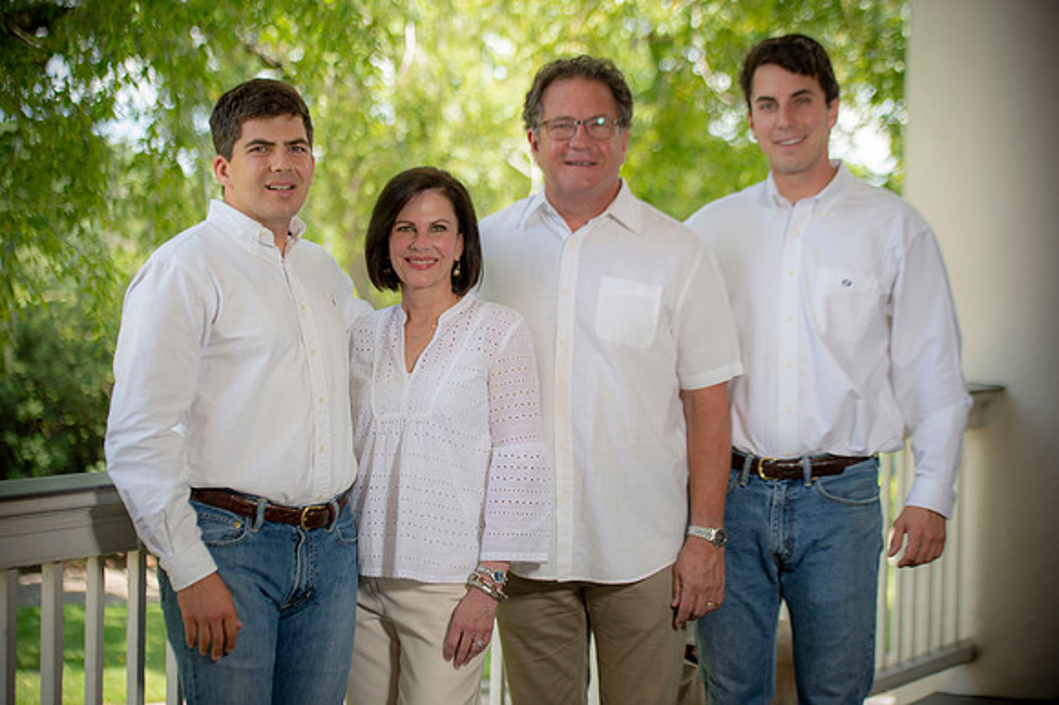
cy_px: 352
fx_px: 2058
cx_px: 530
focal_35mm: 70
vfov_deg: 19.4
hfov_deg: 28.9
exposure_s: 1/200
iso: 100
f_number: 3.2
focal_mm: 70
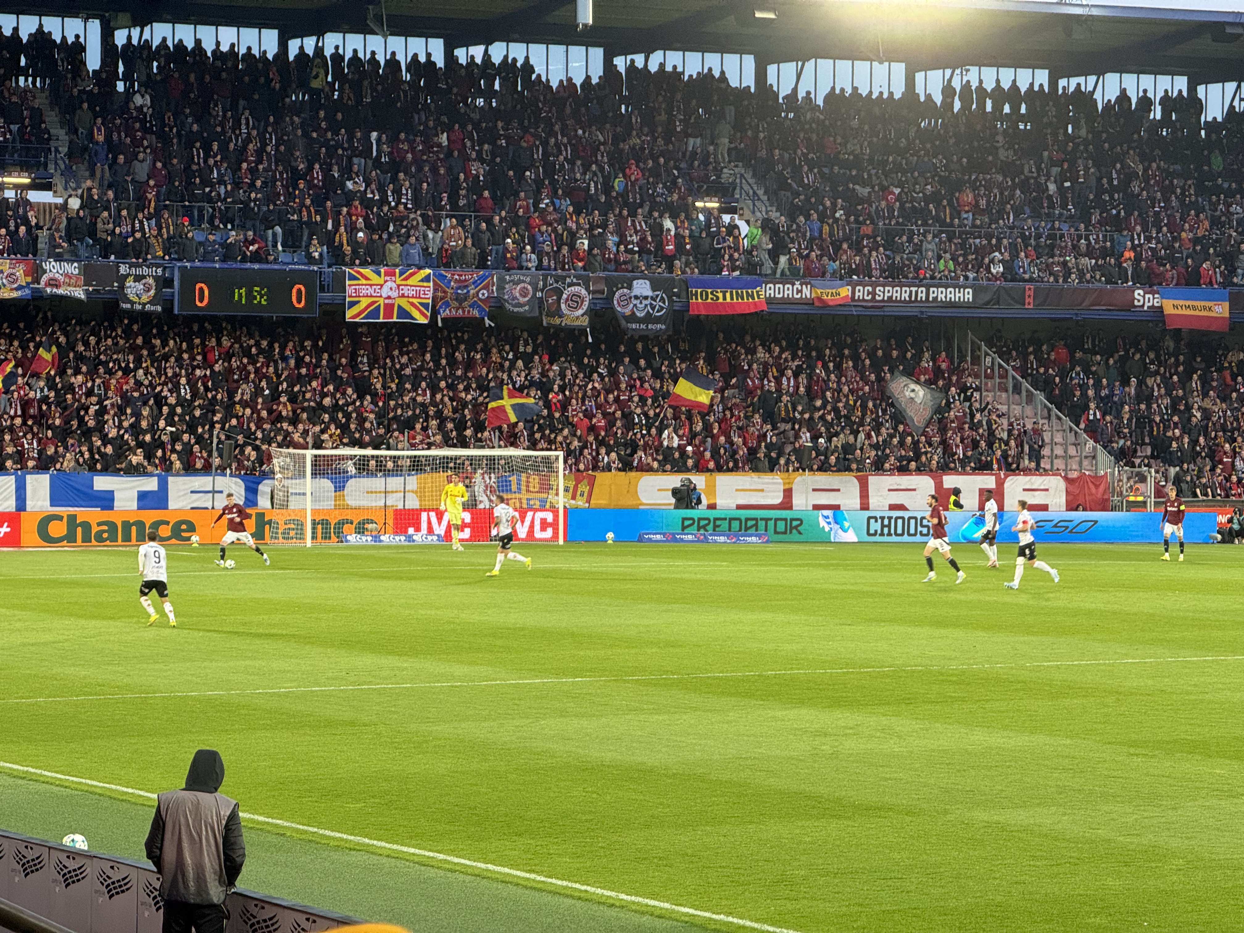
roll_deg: +0.2
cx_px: 622
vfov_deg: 12.3
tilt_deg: -1.5
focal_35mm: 120
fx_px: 4312
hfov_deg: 16.4
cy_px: 466
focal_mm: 15.66
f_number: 2.8
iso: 125
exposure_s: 1/100
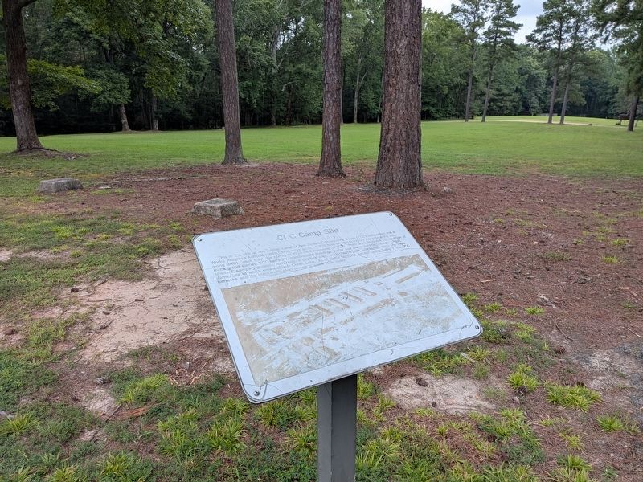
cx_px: 322
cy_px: 241
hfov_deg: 71.6
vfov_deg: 56.8
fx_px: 446
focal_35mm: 24
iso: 25
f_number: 1.7
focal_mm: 4.53
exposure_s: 1/624
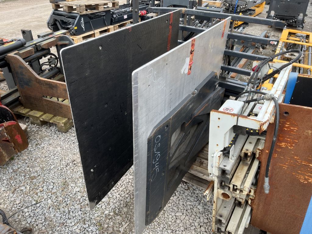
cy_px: 117
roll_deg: -1.3
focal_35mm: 26
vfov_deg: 53.1
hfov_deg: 67.3
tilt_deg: -35.1
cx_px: 156
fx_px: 234
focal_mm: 5.1
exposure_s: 1/595
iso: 50
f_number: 1.6
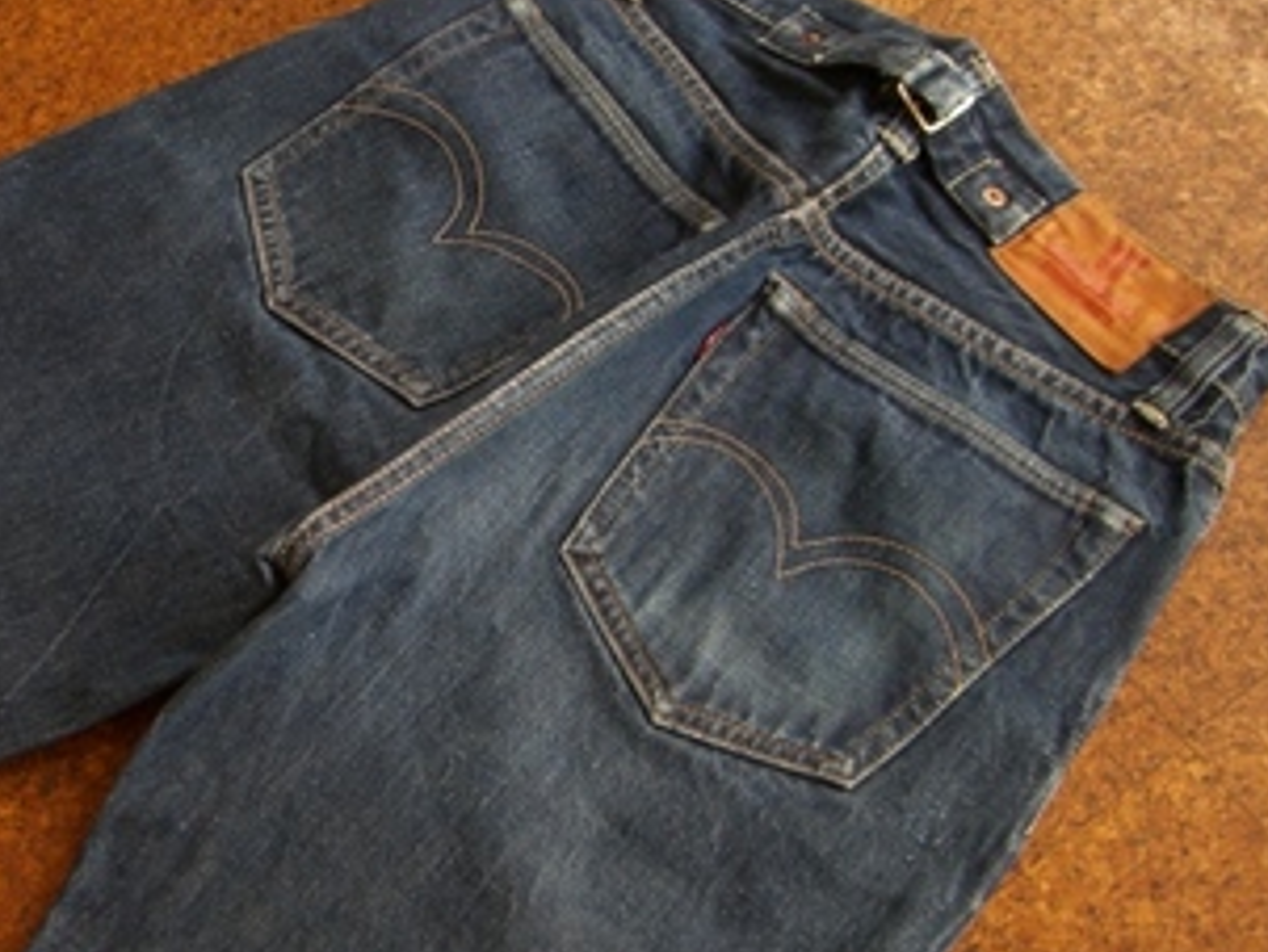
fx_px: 1980
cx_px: 409
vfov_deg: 27.1
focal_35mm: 54
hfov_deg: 35.1
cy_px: 507
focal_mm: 6.2
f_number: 2.7
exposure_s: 1/8
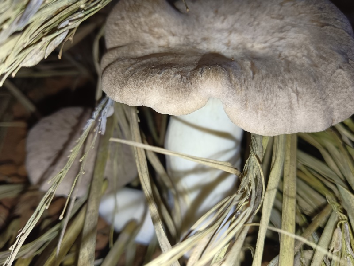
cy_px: 133
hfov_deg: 67.3
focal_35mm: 26
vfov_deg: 53.1
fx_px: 266
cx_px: 177
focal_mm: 4.05
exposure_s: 1/50
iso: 440
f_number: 1.8
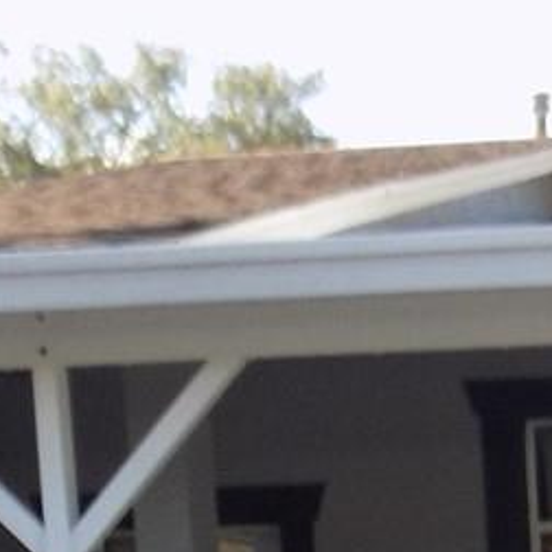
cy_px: 1152
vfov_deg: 11.9
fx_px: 2327
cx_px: 999
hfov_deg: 12.4
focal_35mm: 129
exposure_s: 1/250
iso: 80
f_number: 3.1
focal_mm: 4
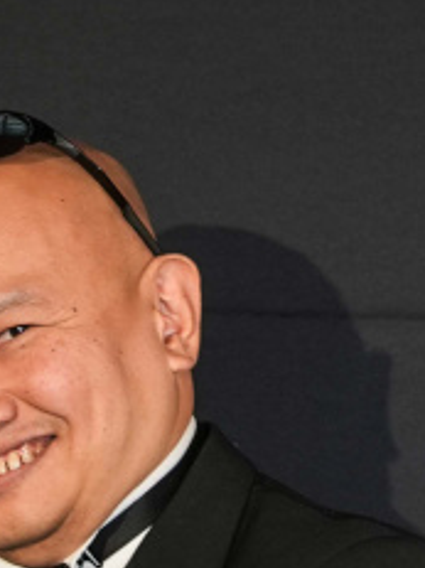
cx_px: -172
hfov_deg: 8.6
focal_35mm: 170
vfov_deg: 10.3
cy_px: 1315
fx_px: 2785
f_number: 5
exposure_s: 1/60
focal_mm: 34
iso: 400
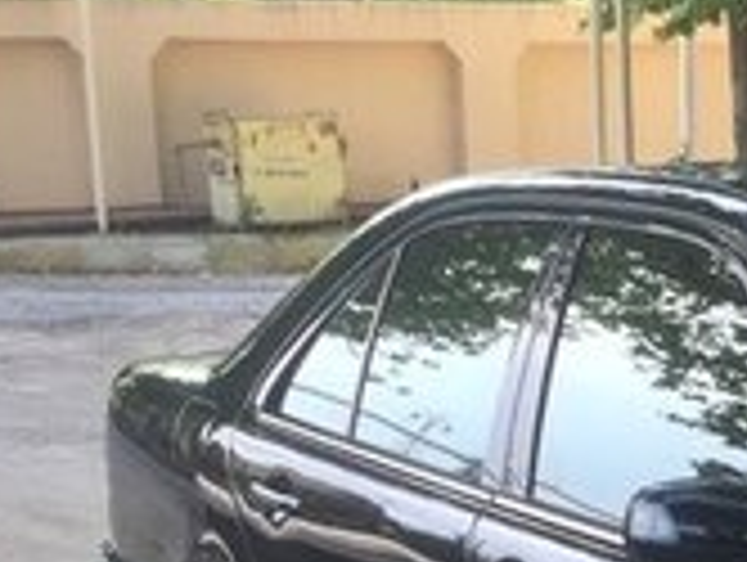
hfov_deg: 16.7
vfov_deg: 12.4
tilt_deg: -11.9
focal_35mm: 115
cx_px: 778
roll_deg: +0.8
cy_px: 789
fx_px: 2485
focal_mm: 4.15
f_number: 2.2
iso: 32
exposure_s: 1/134
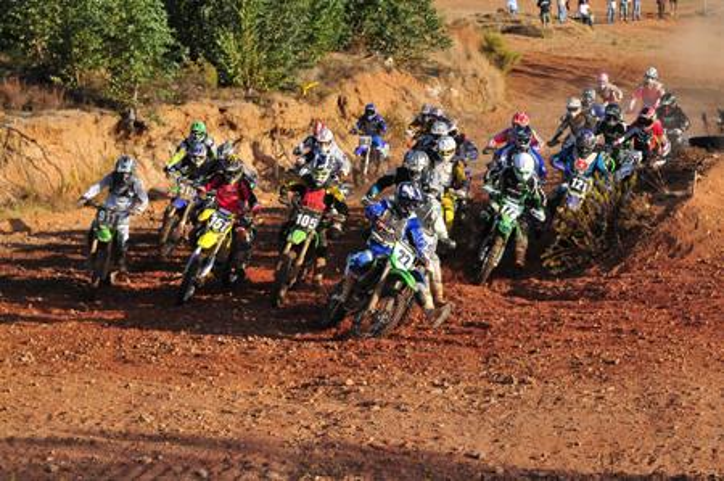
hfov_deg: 19.5
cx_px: 362
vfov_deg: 13.0
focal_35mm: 105
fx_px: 2109
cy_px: 240
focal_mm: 70
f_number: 4
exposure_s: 1/1600
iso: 400
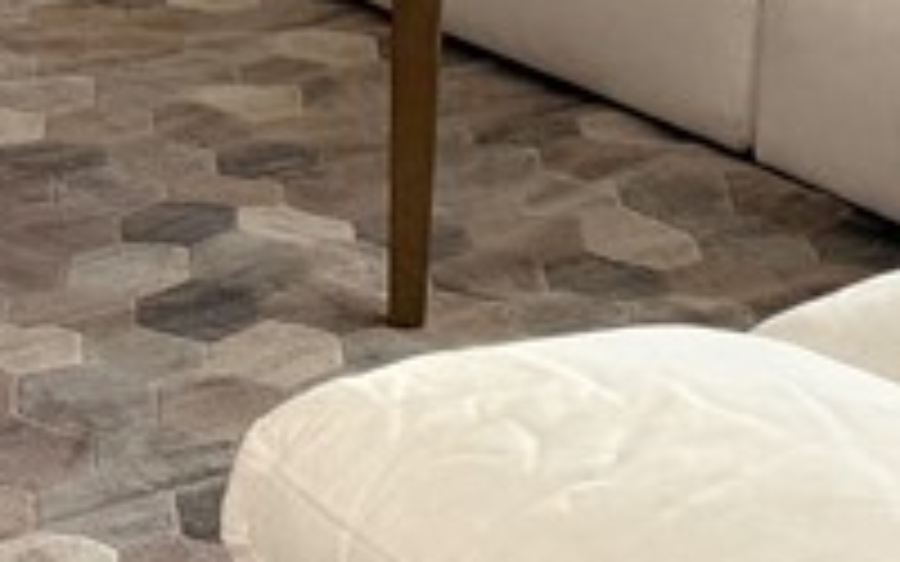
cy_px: -198
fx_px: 3189
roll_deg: -2.6
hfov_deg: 16.1
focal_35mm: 130
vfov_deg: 9.9
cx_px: 400
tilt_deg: -11.9
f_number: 1.78
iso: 200
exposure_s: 1/210
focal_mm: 6.76
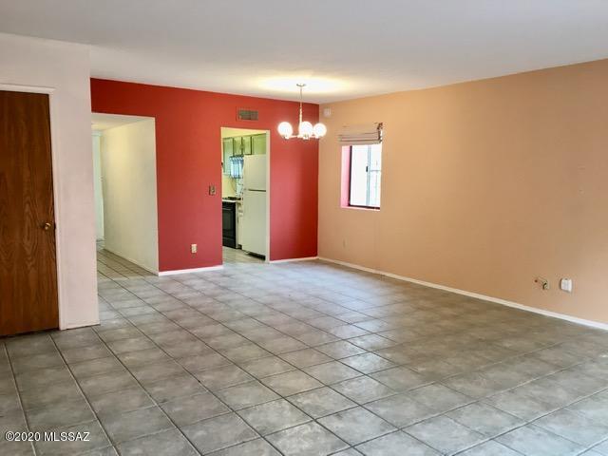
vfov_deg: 48.2
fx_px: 509
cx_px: 304
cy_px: 228
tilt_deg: -6.1
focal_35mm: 29
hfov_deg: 61.7
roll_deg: -0.7
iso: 64
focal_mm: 4.15
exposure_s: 1/30
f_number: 2.2
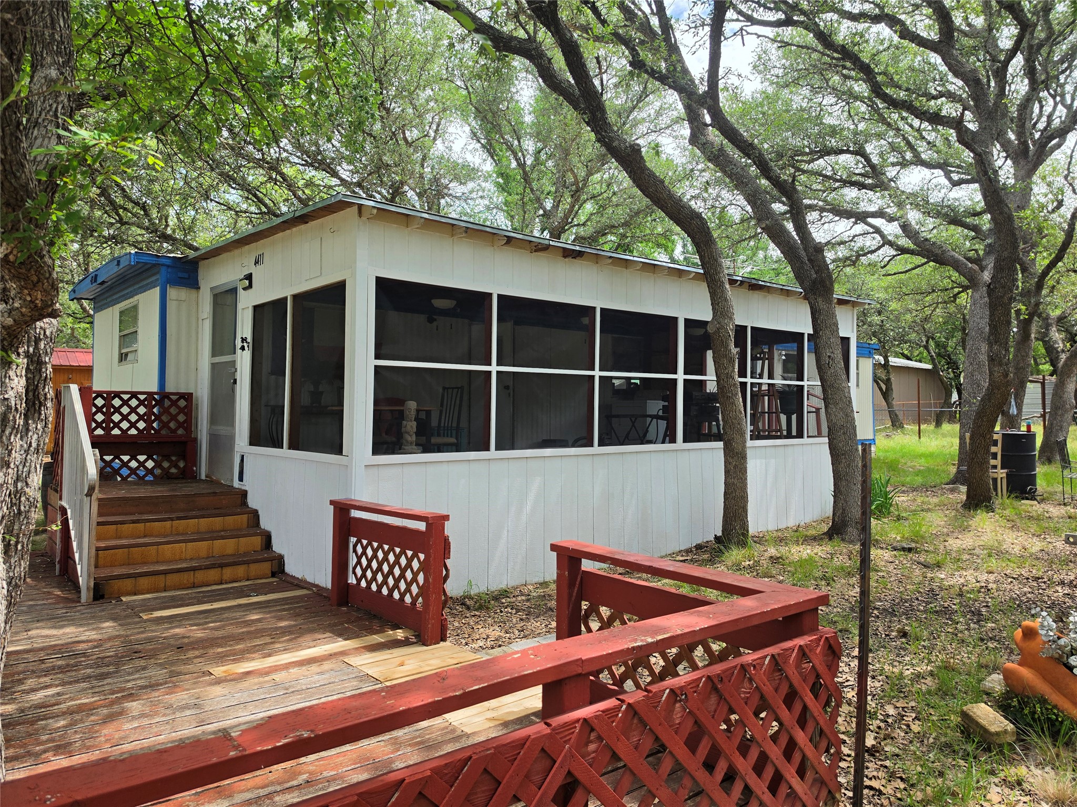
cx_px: 538
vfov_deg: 58.9
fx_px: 716
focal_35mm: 23
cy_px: 404
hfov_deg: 73.9
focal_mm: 6.5
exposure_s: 1/2851
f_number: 1.4
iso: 64
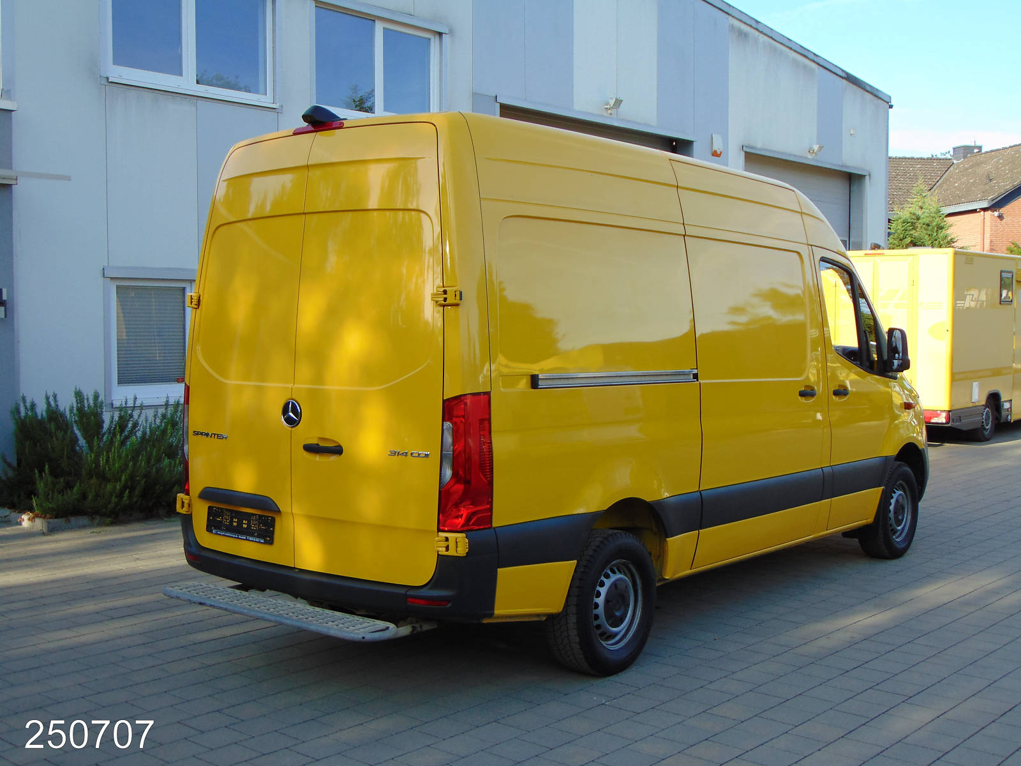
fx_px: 1239
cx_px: 510
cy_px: 383
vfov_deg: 34.3
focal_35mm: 42
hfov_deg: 44.8
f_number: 3.3
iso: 80
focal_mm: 7.6
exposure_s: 1/200
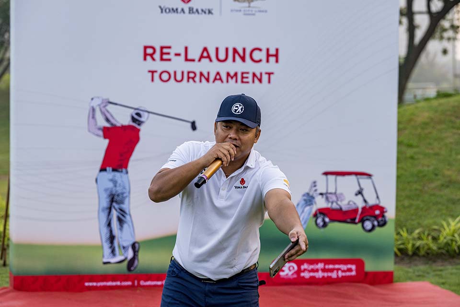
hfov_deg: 17.1
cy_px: 154
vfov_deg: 11.4
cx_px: 230
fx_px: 1533
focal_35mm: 120
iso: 640
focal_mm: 120
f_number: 5
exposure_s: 1/200
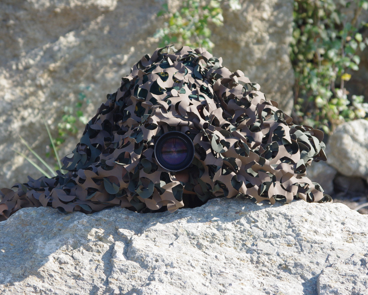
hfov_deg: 9.9
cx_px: 173
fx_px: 2124
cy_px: 147
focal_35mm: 195
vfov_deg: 7.9
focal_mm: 115
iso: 400
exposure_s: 1/400
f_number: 7.1
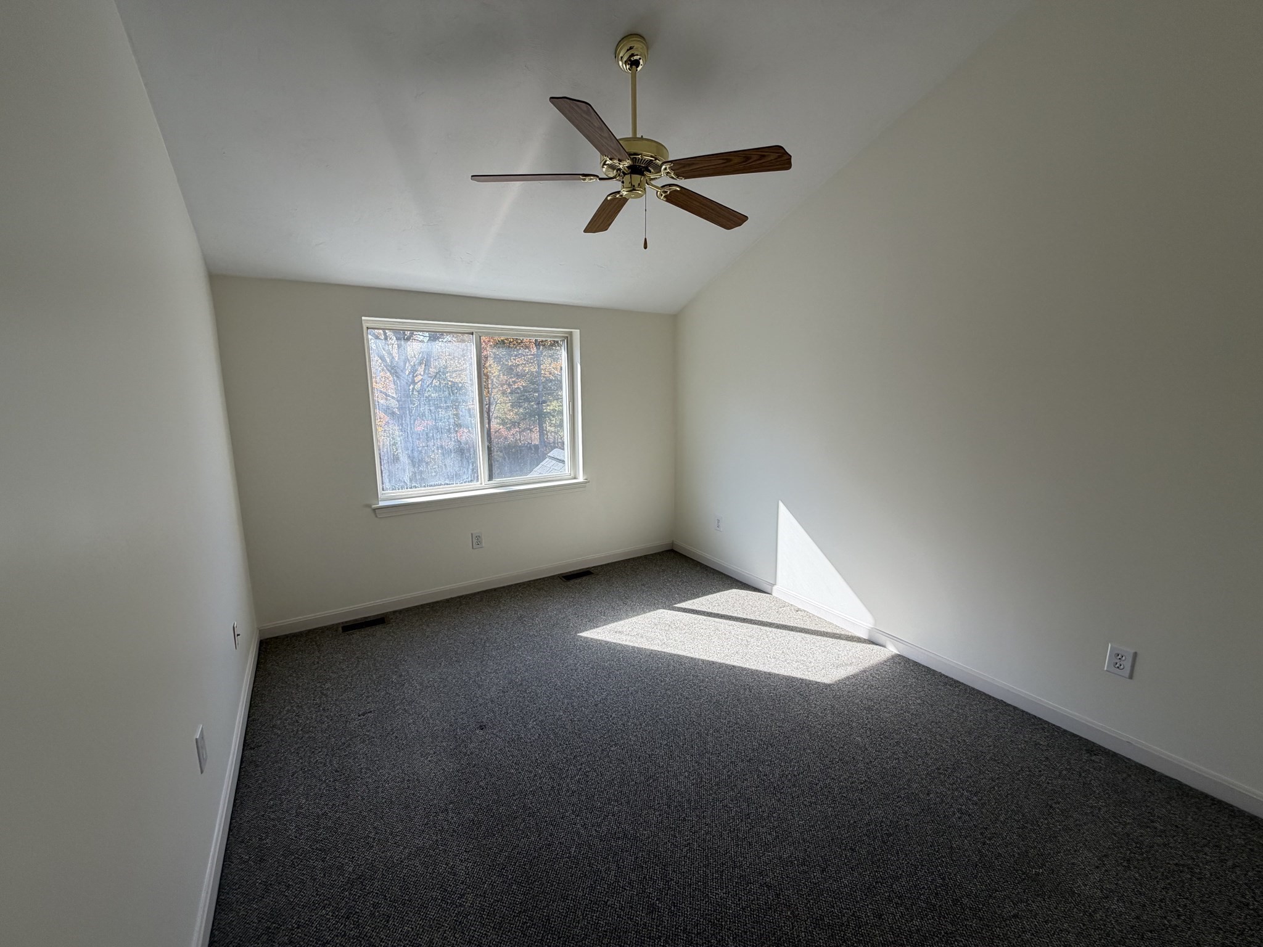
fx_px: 511
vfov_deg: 85.7
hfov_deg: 102.1
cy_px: 474
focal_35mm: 14
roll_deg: -0.3
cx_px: 632
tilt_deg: -11.4
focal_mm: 2.22
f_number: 2.2
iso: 50
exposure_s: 1/205
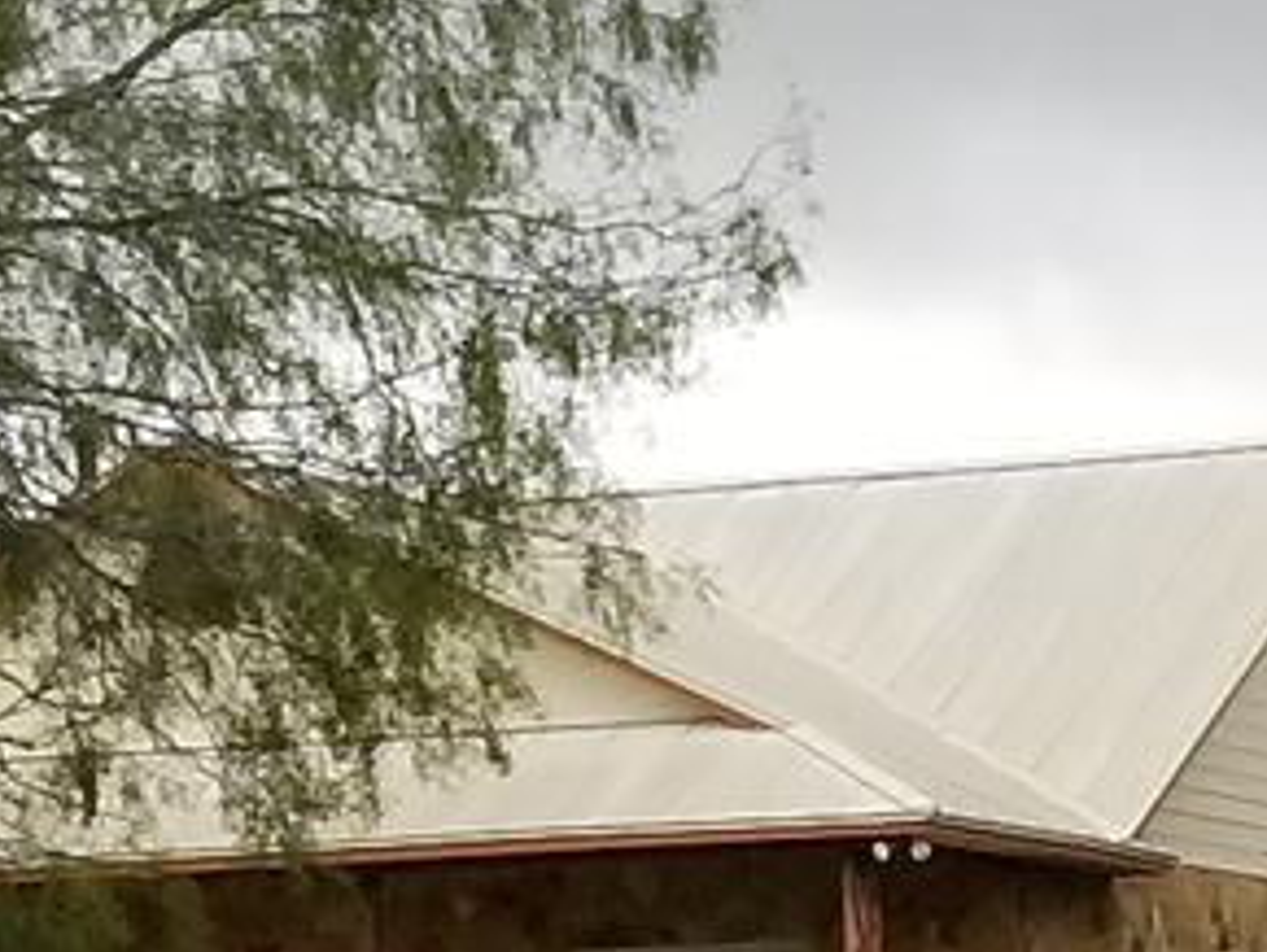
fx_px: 4726
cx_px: 1490
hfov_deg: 14.8
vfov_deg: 11.2
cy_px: 1218
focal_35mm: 129
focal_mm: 4.25
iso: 50
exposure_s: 1/201
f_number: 1.7
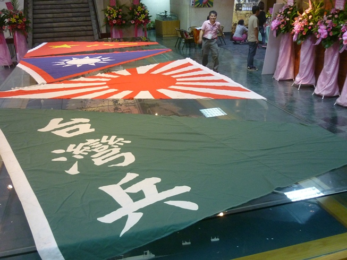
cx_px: 174
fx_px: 331
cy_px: 130
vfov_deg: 43.0
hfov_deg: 55.3
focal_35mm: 33
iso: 400
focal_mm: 5.5
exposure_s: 1/20
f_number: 2.8
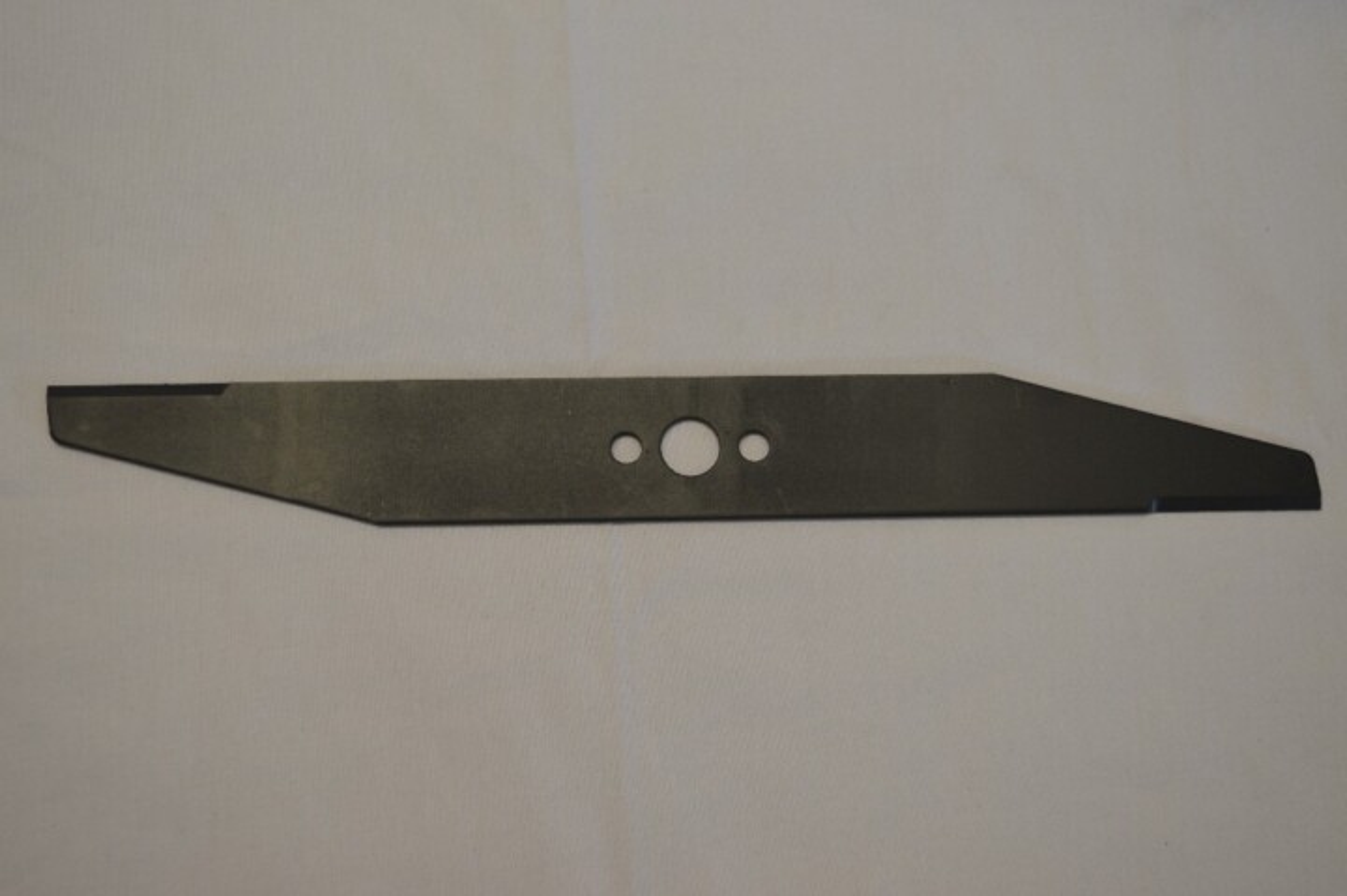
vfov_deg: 26.4
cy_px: 448
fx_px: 1907
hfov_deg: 38.9
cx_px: 674
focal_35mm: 51
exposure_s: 1/100
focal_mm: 34
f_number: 5
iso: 400
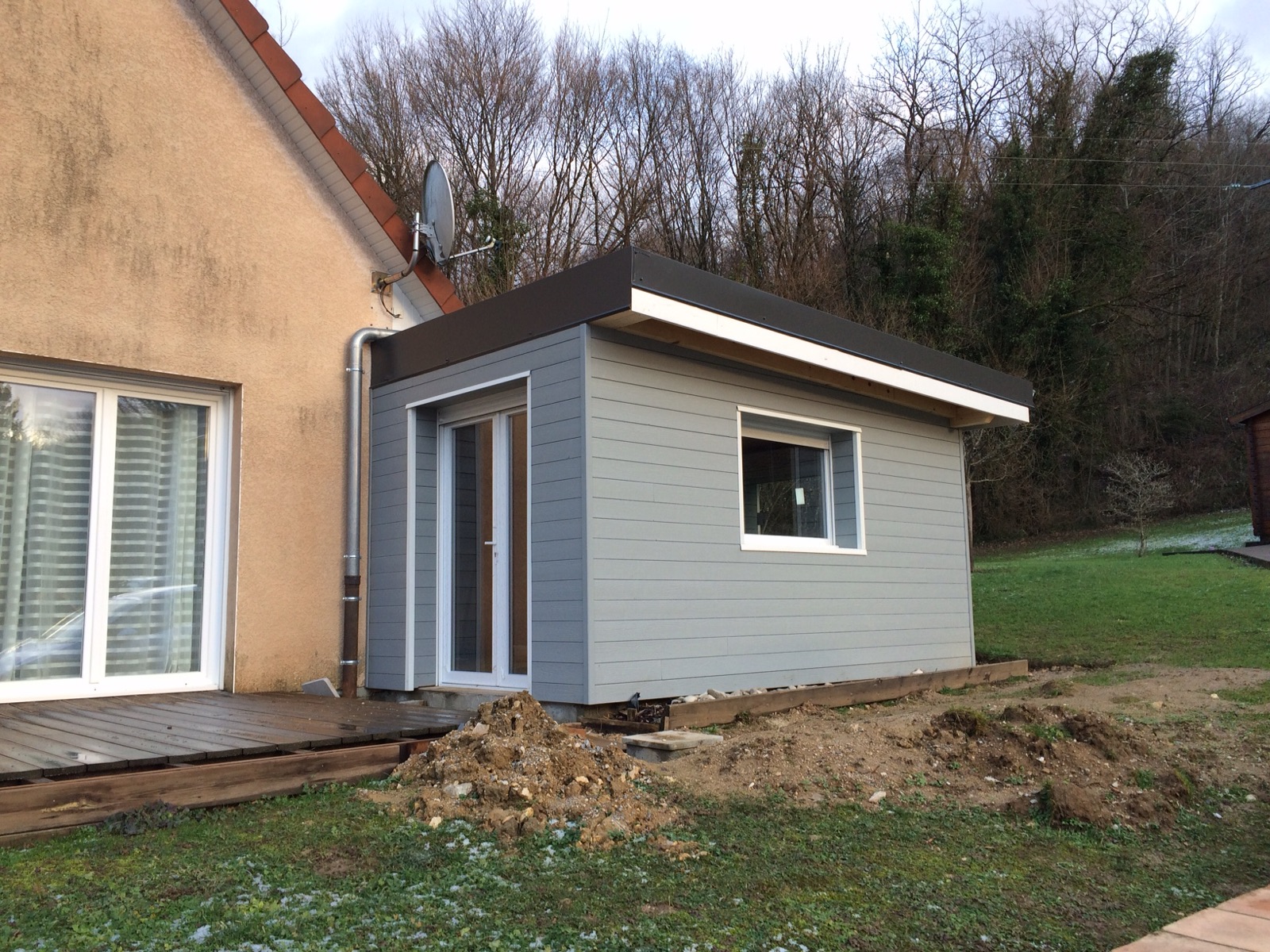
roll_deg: +1.3
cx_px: 635
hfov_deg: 61.7
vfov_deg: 48.2
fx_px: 1064
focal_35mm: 29
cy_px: 476
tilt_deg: +7.1
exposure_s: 1/100
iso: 40
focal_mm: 4.15
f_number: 2.2
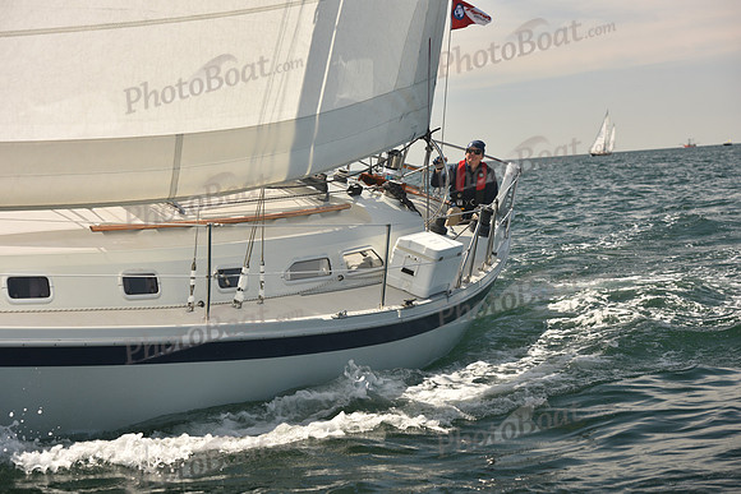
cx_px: 370
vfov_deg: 19.5
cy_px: 247
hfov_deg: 28.8
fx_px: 1441
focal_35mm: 70
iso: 250
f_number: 6.3
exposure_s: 1/640
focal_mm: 70
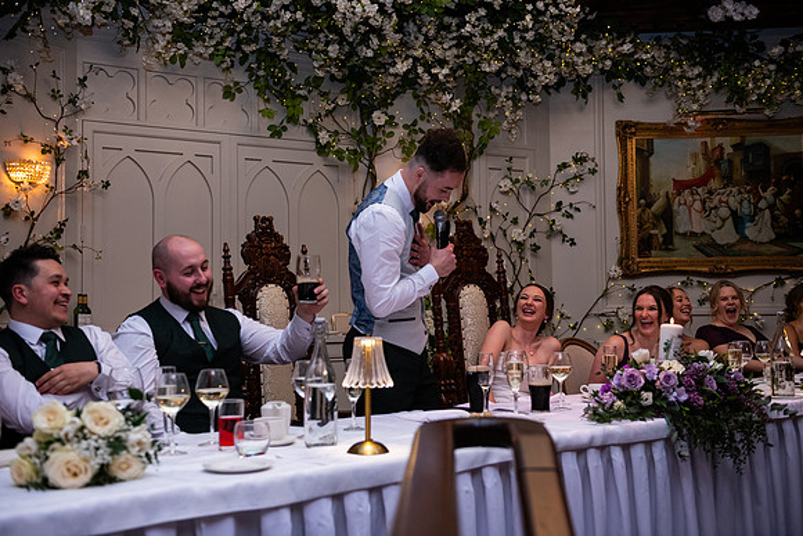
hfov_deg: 46.4
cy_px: 268
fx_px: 937
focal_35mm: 42
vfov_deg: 31.9
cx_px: 402
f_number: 3.5
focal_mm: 42
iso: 1000
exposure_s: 1/160
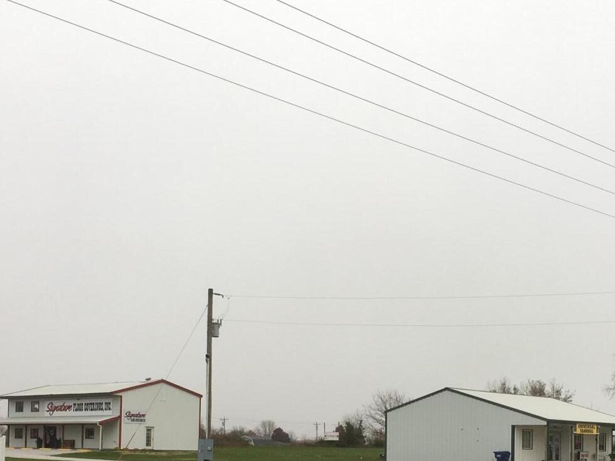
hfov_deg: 32.5
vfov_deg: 24.1
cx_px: 391
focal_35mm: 59
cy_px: 413
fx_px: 1048
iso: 25
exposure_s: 1/128
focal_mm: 4.15
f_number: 2.2
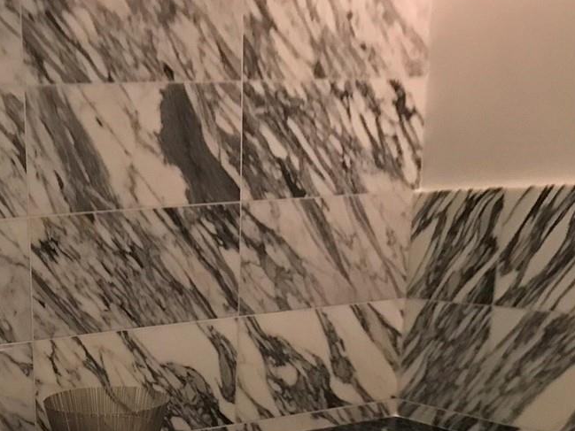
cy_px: 503
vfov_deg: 20.1
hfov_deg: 25.1
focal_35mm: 69
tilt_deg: -18.8
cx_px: -129
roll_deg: +4.4
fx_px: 1146
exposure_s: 1/15
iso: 50
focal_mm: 3.99
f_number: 1.8
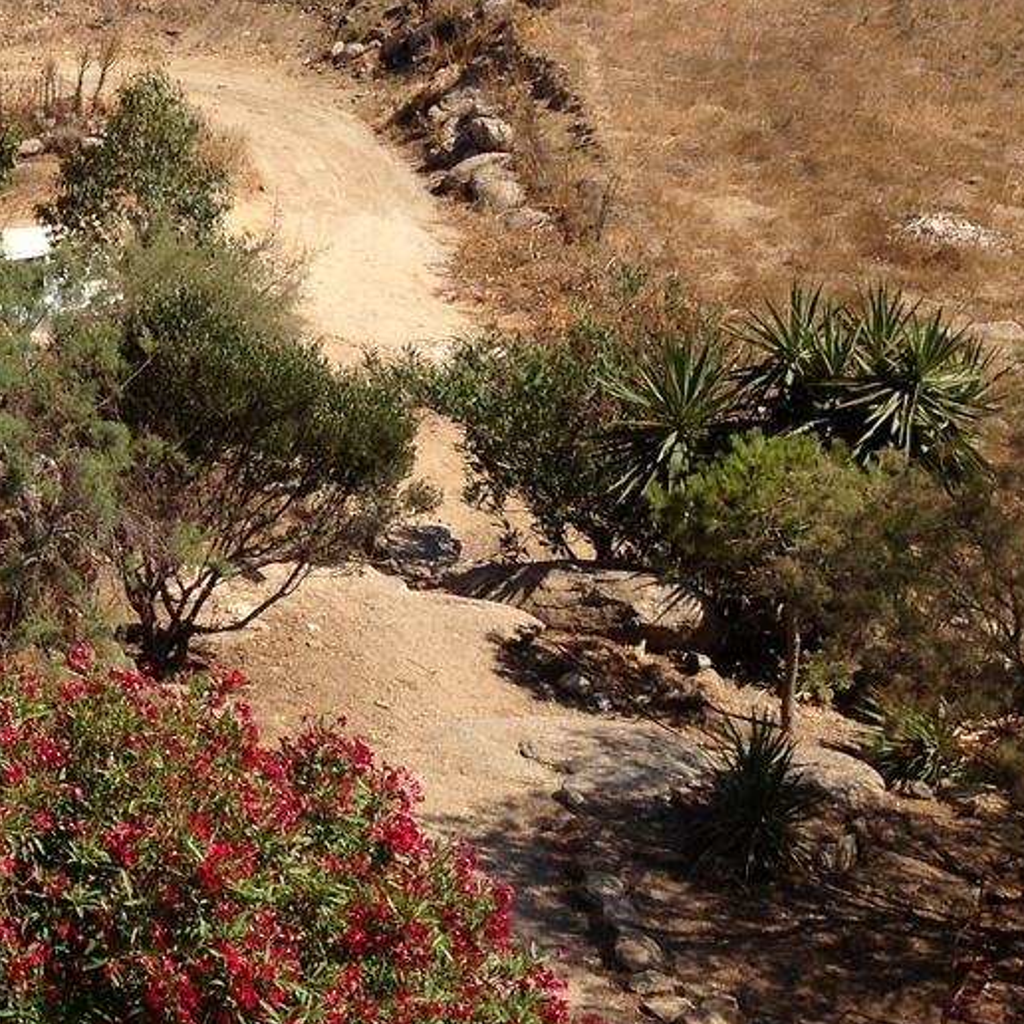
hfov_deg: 16.9
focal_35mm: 96
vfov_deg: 17.9
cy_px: 139
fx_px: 3213
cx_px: -383
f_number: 2.4
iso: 50
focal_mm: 4.28
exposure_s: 1/1842
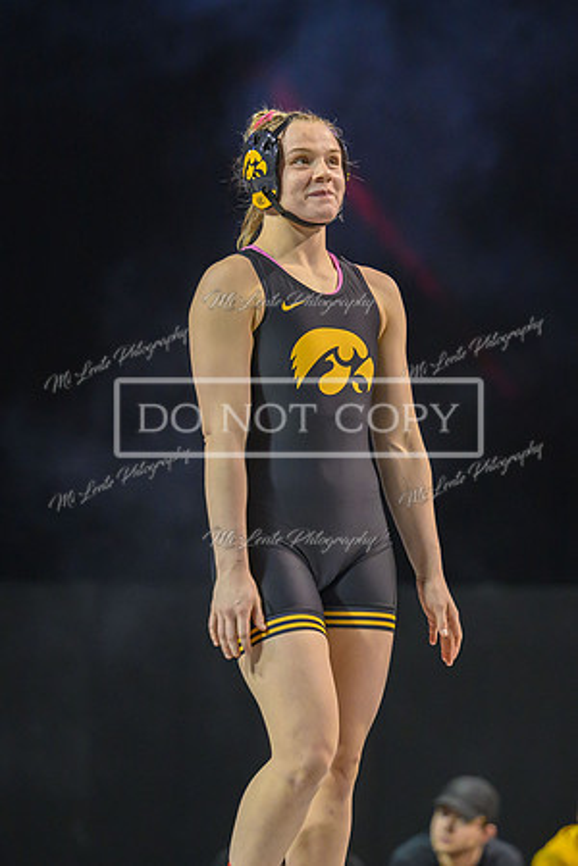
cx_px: 276
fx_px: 6217
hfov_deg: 5.3
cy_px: 367
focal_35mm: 258
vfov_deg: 8.0
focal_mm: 140
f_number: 2.8
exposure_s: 1/640
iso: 4000
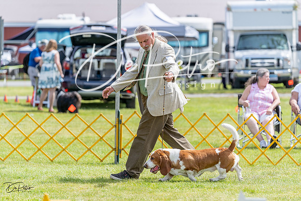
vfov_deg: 8.4
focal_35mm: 163
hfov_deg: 12.6
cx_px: 150
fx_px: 1364
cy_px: 100
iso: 100
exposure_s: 1/1000
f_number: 3.5
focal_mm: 154
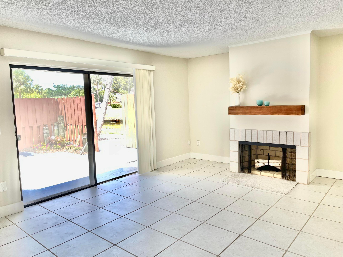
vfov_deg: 54.9
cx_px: 172
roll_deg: +1.8
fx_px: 248
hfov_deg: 69.4
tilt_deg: -6.5
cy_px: 128
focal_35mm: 25
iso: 80
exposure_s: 1/60
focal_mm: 5.1
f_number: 1.6
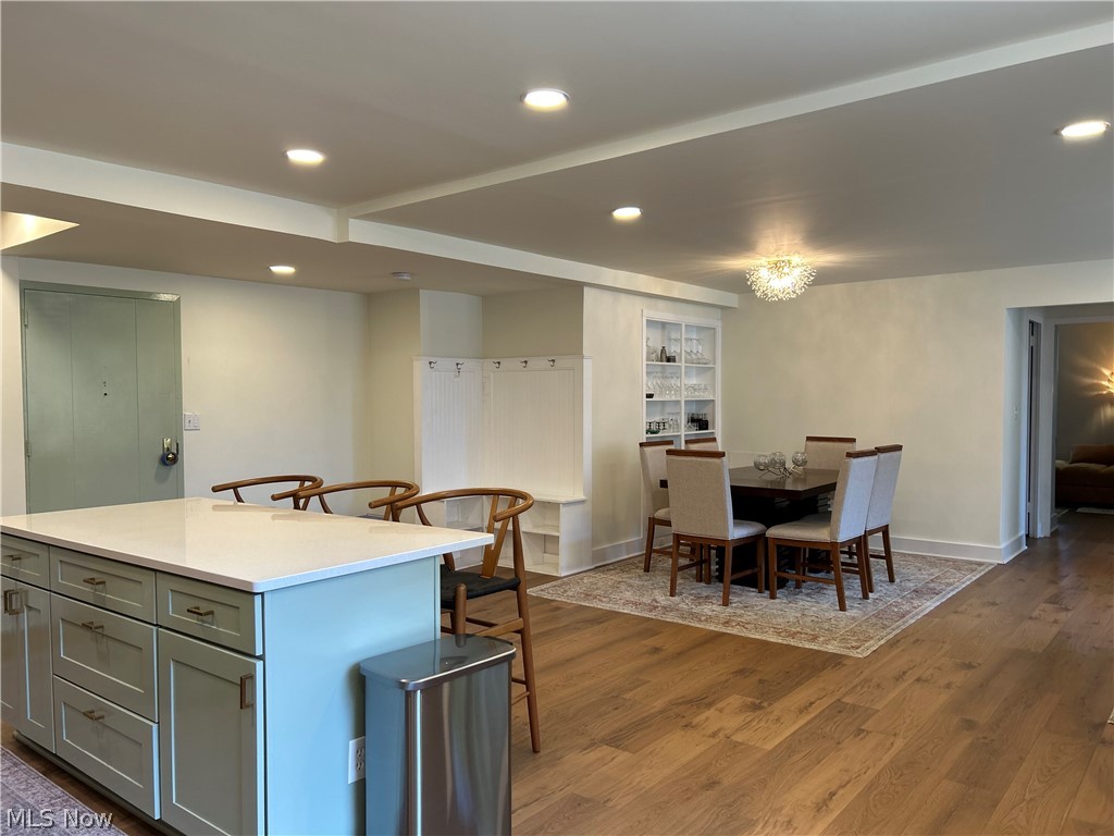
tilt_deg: -2.3
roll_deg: -0.1
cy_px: 418
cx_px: 557
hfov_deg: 67.3
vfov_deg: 53.1
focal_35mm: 26
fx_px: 837
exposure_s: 1/120
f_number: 1.5
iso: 80
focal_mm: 5.7
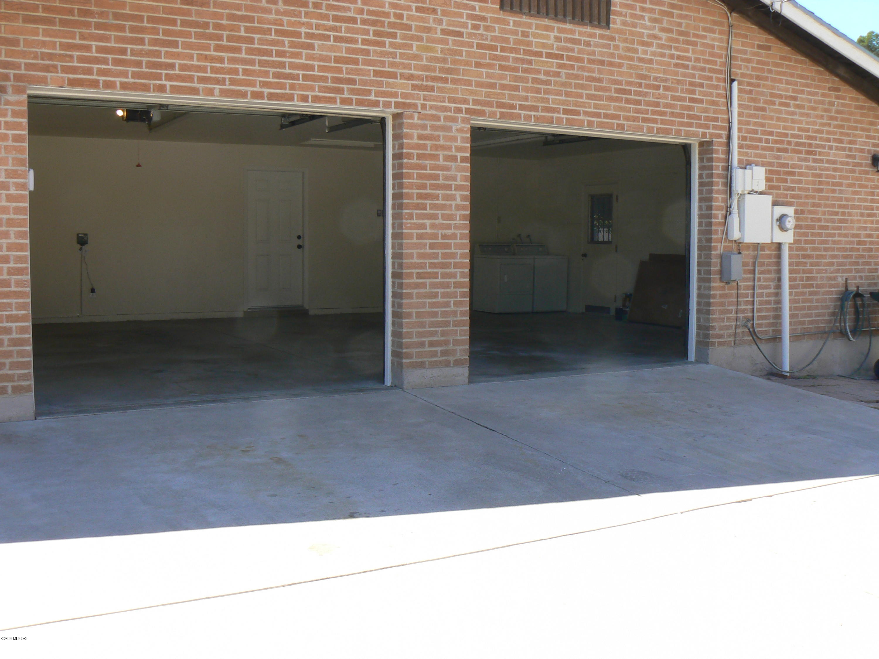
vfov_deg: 39.7
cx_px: 440
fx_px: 914
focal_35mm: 36
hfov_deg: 51.4
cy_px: 330
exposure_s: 1/125
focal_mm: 6
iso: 80
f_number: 5.6
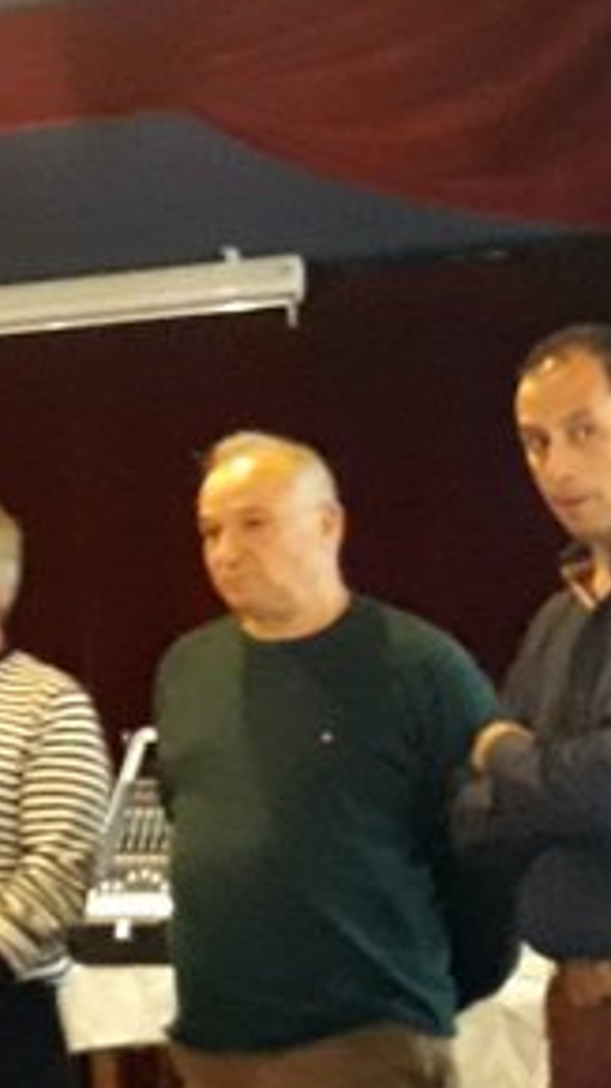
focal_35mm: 73
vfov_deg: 29.0
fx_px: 2104
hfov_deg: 14.5
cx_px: -495
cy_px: 548
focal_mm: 3.71
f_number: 1.7
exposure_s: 1/20
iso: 800
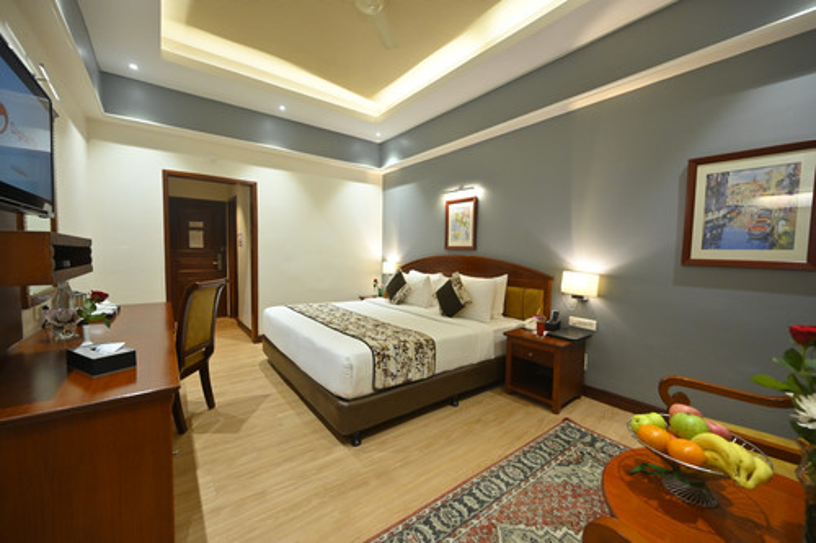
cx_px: 408
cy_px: 272
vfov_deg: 81.2
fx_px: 317
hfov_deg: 104.3
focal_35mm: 14
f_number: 4.5
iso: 2000
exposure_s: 1/100
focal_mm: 14
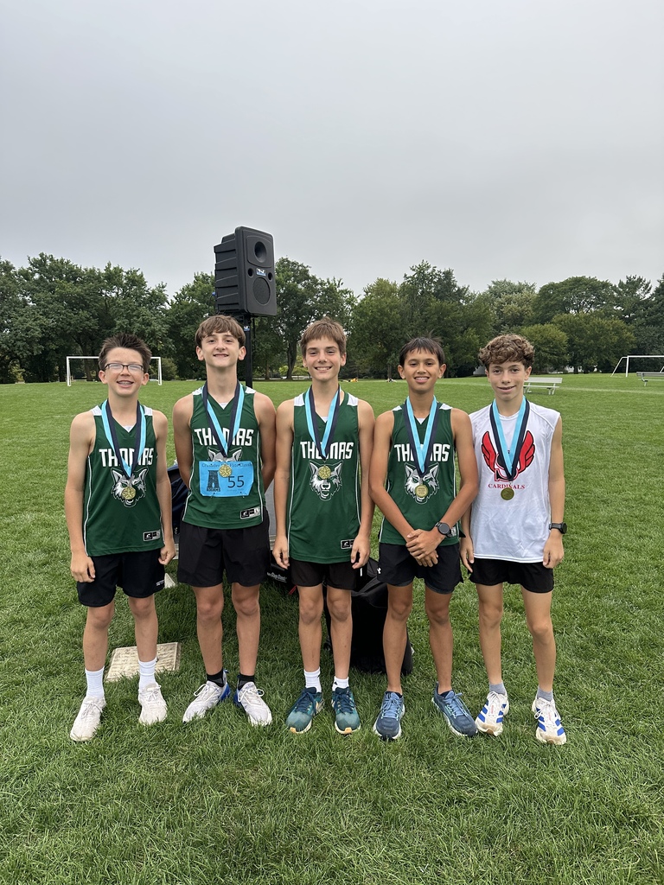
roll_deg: +1.1
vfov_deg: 71.6
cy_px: 442
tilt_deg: -7.5
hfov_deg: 56.8
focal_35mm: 24
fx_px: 614
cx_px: 332
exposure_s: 1/121
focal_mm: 6.86
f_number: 1.78
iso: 200
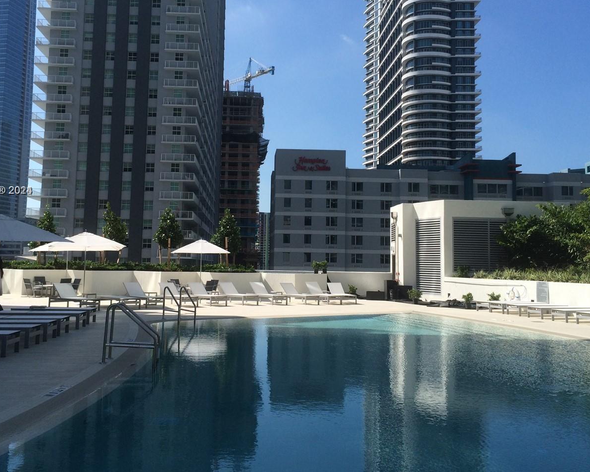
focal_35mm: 38
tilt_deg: +3.3
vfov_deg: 39.0
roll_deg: -2.1
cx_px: 270
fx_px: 663
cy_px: 191
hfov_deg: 47.9
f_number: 2.2
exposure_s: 1/2415
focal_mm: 4.15
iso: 32
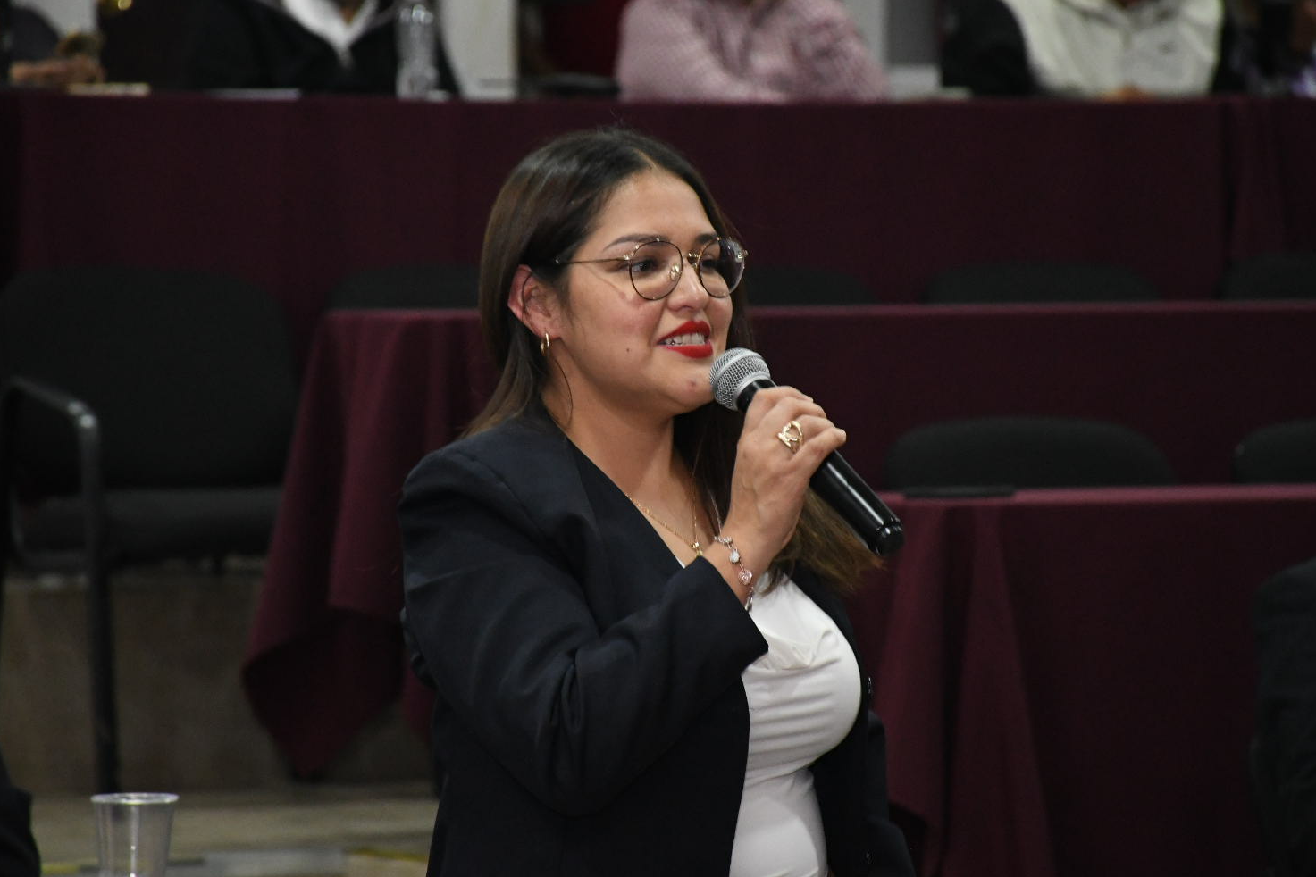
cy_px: 410
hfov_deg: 8.9
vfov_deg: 5.9
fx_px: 8444
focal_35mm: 231
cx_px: 691
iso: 5000
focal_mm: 140
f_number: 5.6
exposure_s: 1/125
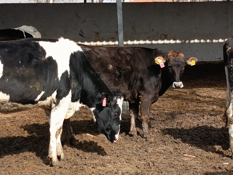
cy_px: 88
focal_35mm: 105
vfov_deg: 14.1
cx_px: 116
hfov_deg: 18.7
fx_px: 707
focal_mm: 5.27
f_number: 1.7
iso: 52
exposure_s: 1/365
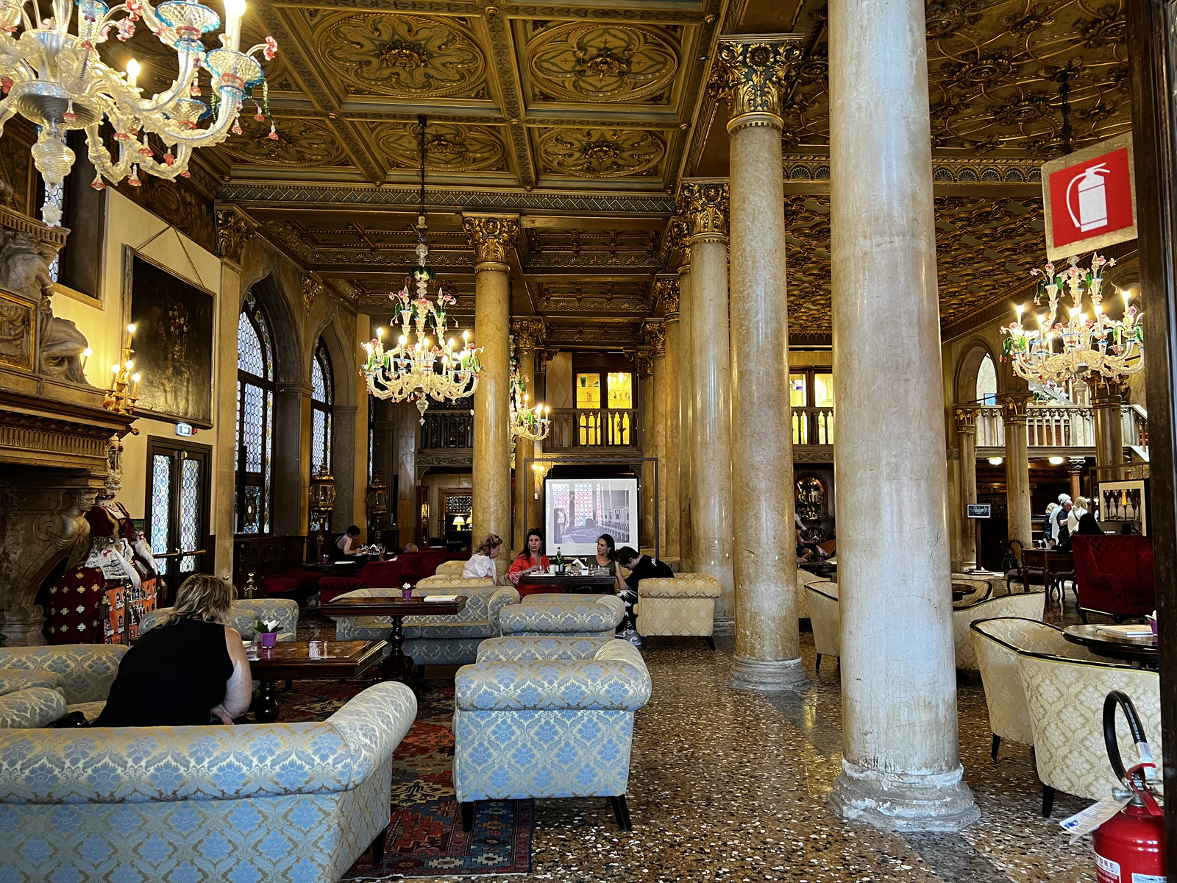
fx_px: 884
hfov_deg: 67.3
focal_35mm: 26
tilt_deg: +4.9
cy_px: 442
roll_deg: +0.3
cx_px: 588
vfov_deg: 53.1
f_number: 1.5
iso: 160
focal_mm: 5.7
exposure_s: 1/50
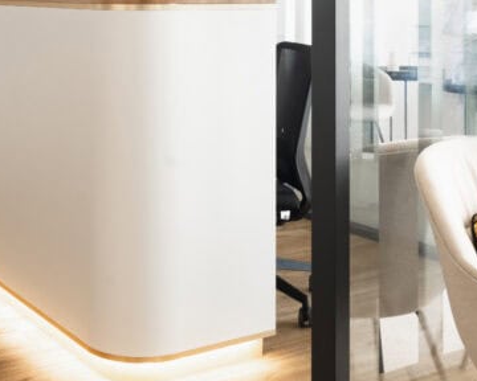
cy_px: 18
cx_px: 175
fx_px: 904
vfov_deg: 23.1
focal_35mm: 64
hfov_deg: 29.4
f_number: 11
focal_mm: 24
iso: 100
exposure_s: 5
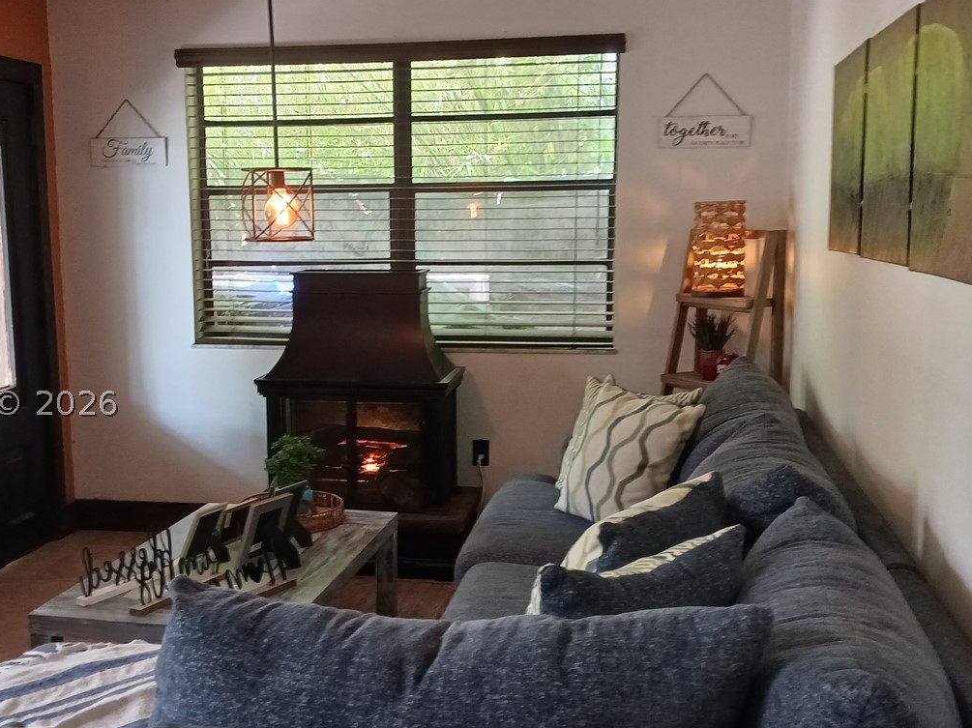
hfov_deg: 43.7
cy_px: 403
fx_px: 1207
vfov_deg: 33.5
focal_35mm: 43
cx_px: 414
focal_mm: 4
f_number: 1.8
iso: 320
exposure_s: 1/25
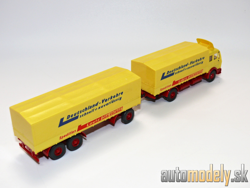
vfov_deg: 29.1
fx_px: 361
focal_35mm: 50
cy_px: 94
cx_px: 125
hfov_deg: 38.2
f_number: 4
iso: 100
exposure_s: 1/30
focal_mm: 9.1
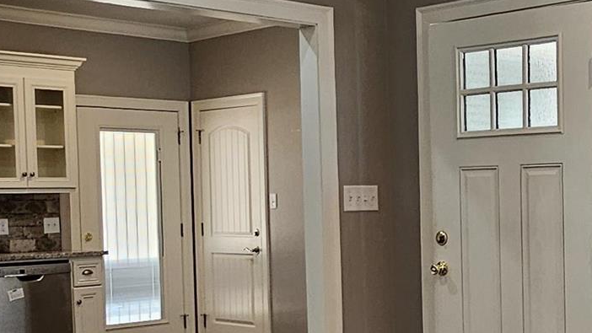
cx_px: 491
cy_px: 239
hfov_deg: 32.7
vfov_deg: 19.3
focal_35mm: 62
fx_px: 973
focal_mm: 2.2
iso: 125
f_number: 2.2
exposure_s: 1/60
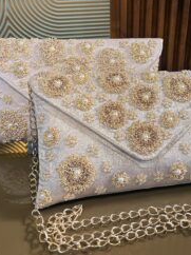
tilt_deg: -22.6
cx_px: 118
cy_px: 68
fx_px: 317
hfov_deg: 33.4
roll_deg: -0.9
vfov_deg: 42.7
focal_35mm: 43
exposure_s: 1/100
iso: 80
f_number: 1.6
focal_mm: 5.96
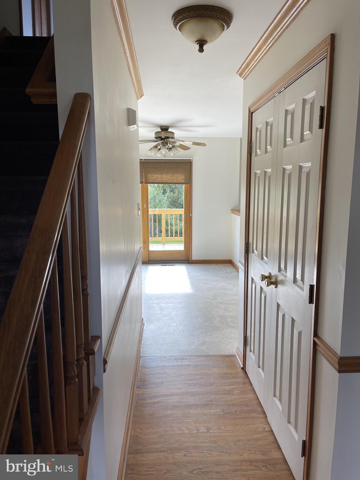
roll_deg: +1.3
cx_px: 180
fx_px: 361
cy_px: 240
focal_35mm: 26
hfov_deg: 53.1
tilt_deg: -7.7
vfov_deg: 67.3
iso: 32
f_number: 1.6
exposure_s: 1/121
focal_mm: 5.1
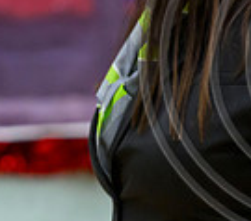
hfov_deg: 3.1
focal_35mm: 587
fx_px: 4539
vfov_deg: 2.8
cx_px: 483
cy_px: 58
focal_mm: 130
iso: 3200
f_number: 3.5
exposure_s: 1/250
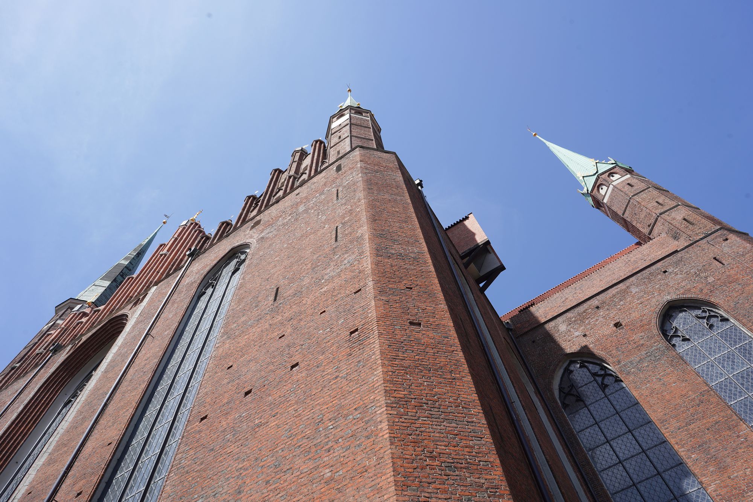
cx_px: 376
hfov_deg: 73.7
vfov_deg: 53.1
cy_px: 251
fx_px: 502
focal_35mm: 24
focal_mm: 24
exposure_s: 1/100
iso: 100
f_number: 13
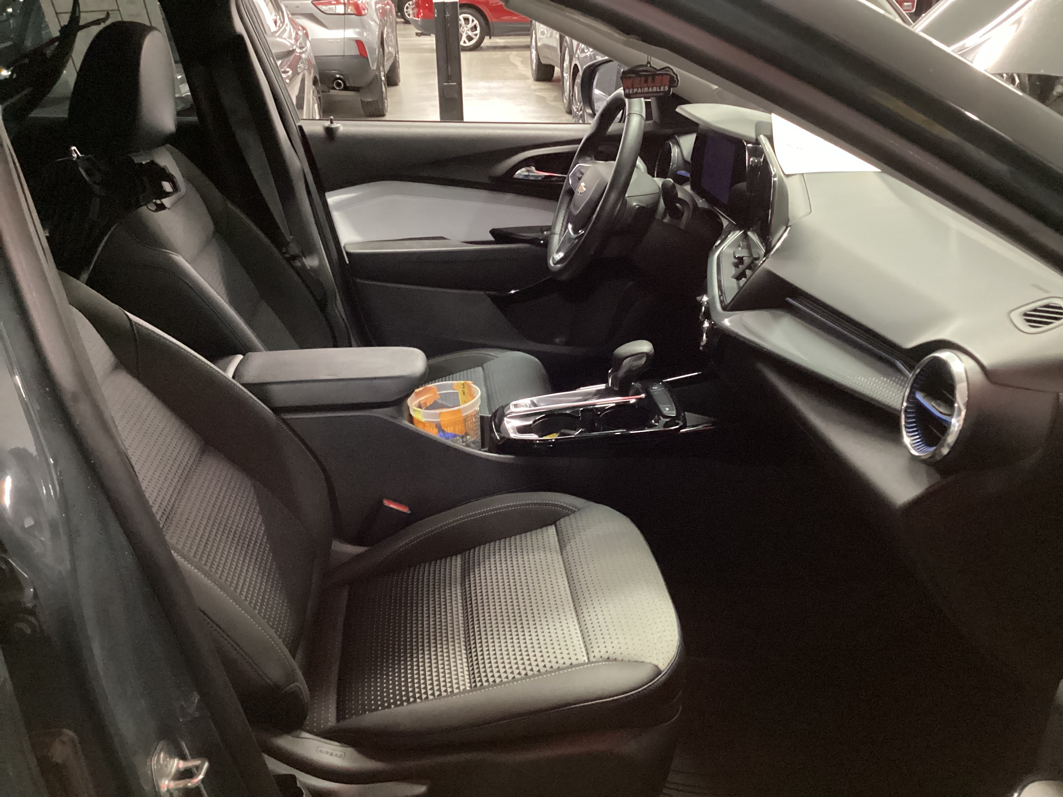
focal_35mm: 31
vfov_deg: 45.4
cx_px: 532
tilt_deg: -25.9
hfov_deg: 58.4
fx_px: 952
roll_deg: +1.2
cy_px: 398
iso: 500
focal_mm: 3.3
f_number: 2.4
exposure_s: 1/25
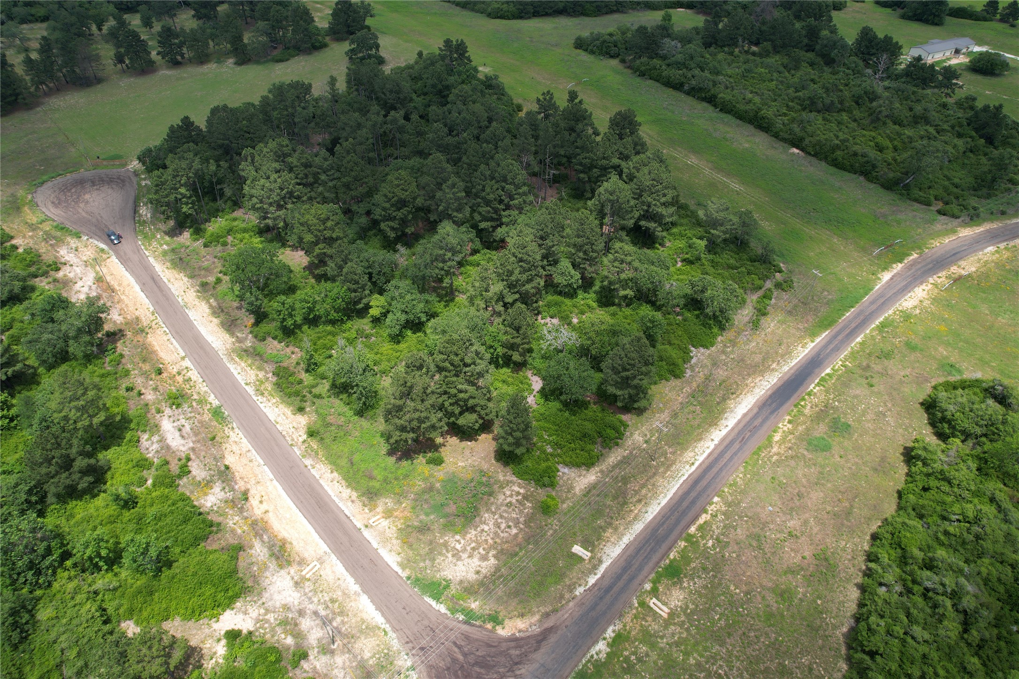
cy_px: 340
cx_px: 510
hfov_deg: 78.6
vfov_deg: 57.2
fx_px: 623
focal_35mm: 22
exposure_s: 1/1250
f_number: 2.8
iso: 110
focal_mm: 8.38
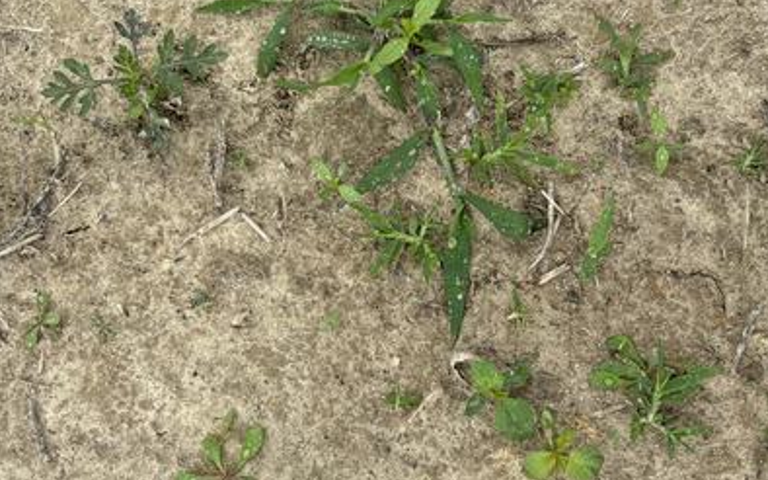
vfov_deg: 44.3
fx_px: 586
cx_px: 386
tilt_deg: -84.9
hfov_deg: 66.5
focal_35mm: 28
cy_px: 285
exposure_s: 1/1721
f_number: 1.6
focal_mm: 5.96
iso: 50
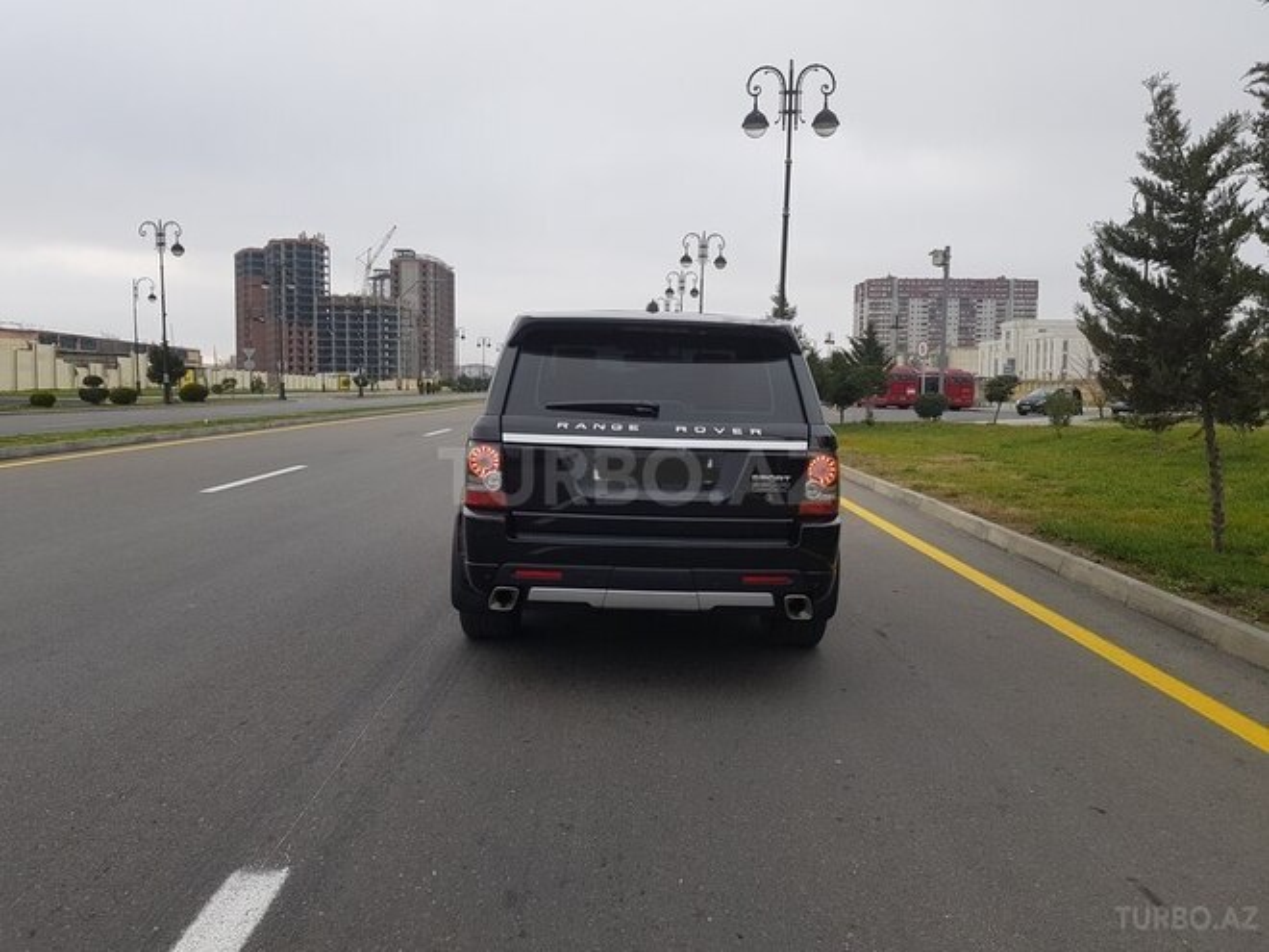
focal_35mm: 26
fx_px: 953
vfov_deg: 53.1
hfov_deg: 67.3
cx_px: 634
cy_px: 476
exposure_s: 1/255
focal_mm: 4.2
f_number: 1.7
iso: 40
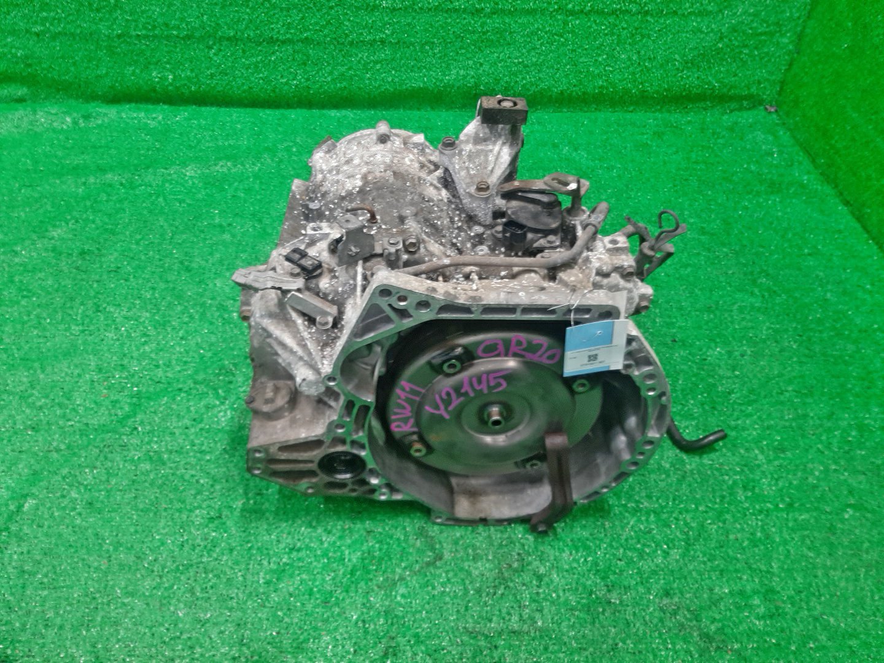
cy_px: 332
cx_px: 442
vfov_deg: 53.1
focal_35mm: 26
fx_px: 664
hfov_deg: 67.3
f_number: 1.7
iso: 131
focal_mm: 3.93
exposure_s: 1/50
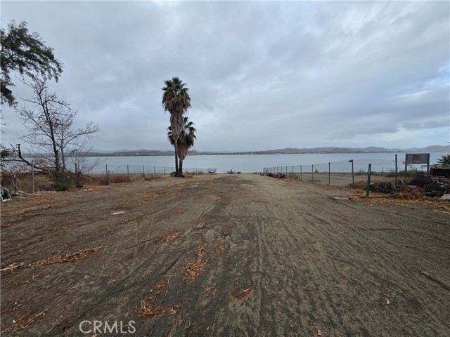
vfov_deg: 89.9
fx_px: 169
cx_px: 225
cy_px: 168
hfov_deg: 106.2
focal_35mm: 13
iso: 40
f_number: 1.9
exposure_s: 1/922
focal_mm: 2.2
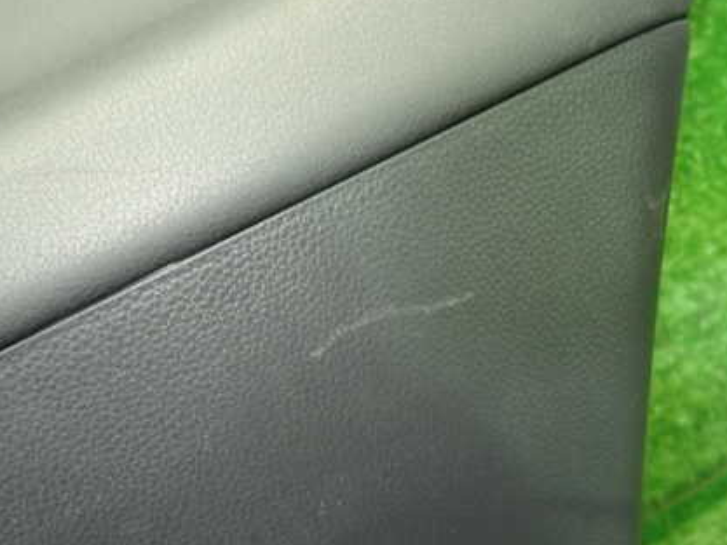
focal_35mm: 36
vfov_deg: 39.5
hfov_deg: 51.3
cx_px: 356
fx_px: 756
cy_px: 326
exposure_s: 1/30
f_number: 2
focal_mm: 4.5
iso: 250
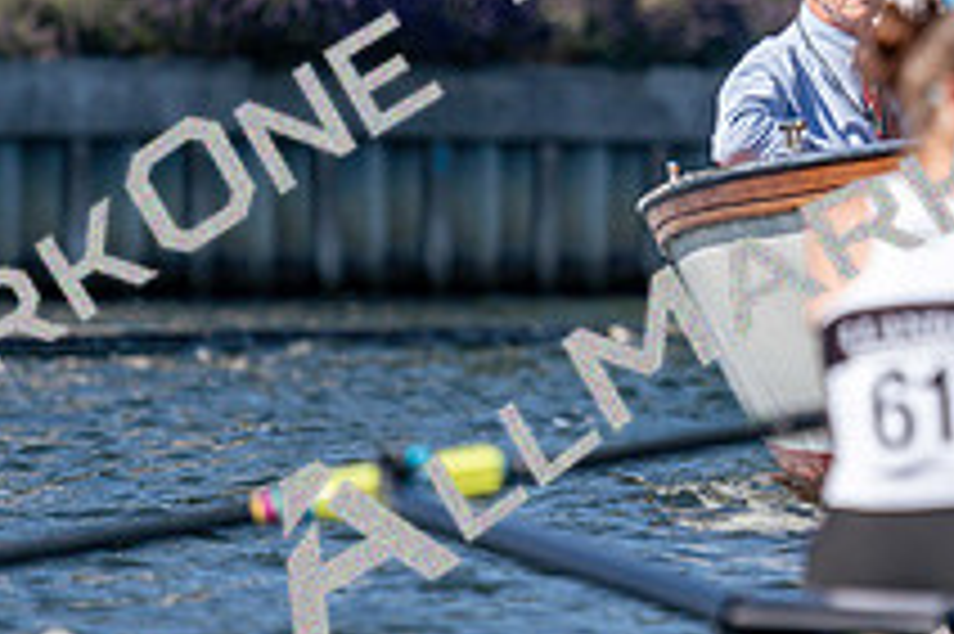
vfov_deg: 1.1
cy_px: -38
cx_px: 1192
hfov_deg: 1.6
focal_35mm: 1279
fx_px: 33866
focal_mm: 467
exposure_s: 1/1600
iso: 250
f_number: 6.3
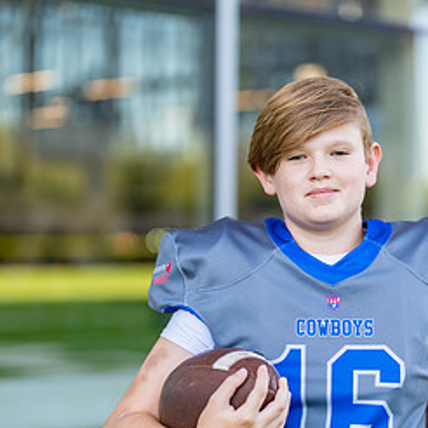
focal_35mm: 112
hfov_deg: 15.5
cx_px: 338
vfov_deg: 15.5
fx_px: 1567
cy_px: 318
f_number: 1.2
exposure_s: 1/640
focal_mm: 50
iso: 100
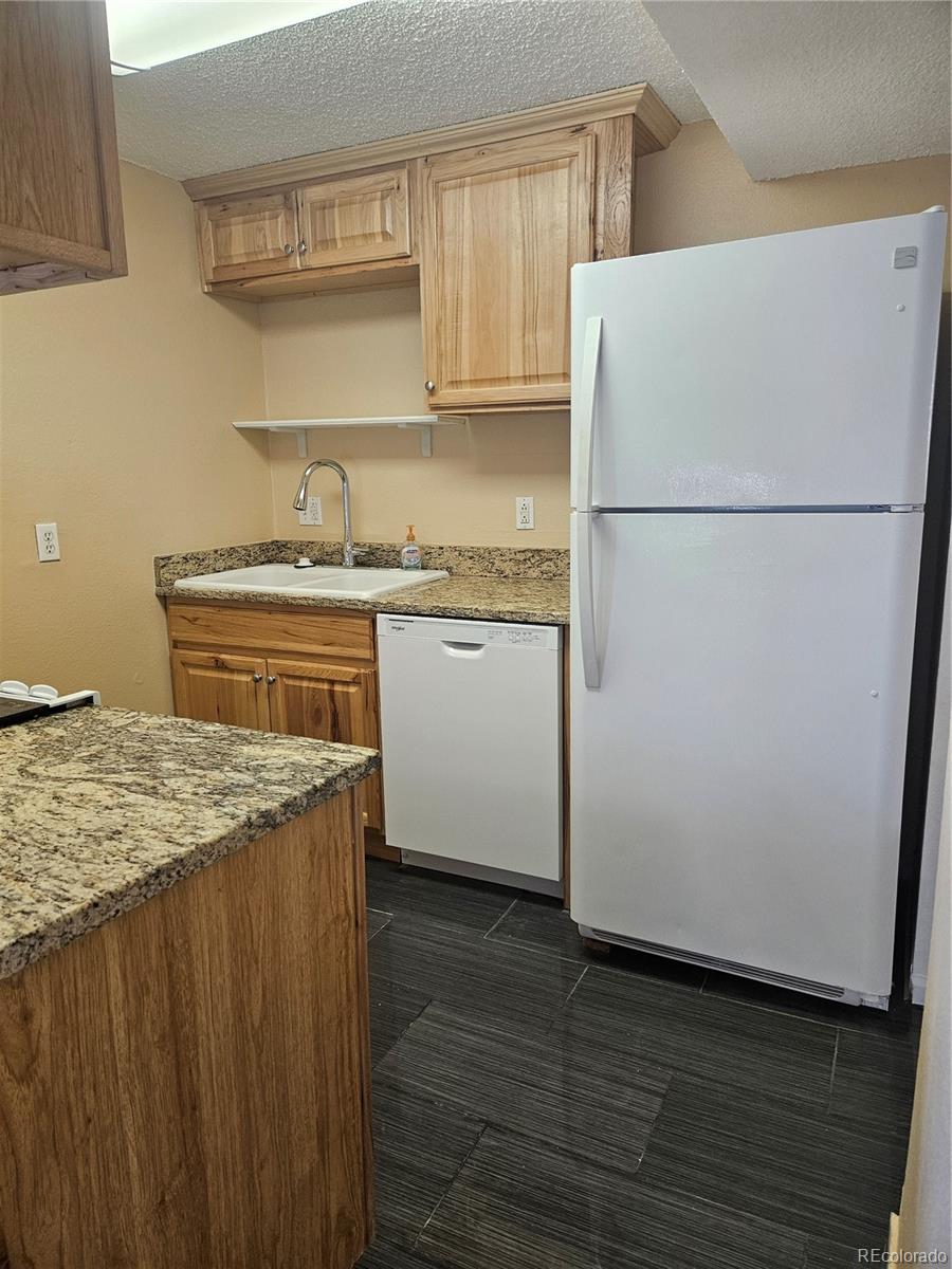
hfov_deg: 58.9
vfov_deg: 73.9
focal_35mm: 23
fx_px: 843
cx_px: 476
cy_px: 634
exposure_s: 1/120
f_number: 1.8
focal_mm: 5.4
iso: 200
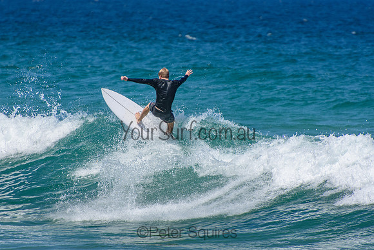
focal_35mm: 600
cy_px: 125
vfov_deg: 2.3
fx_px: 6234
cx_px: 187
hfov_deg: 3.4
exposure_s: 1/2000
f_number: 5.6
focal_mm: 400
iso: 250
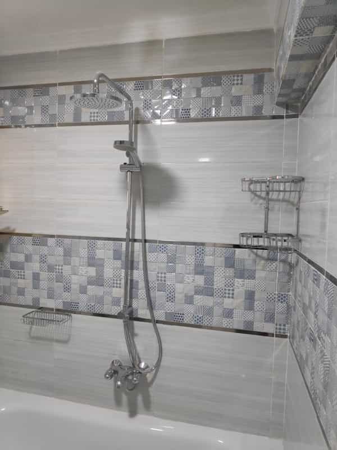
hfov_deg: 66.0
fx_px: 260
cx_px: 168
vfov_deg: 81.7
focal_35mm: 20
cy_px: 225
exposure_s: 1/50
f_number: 1.9
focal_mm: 3.94
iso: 648
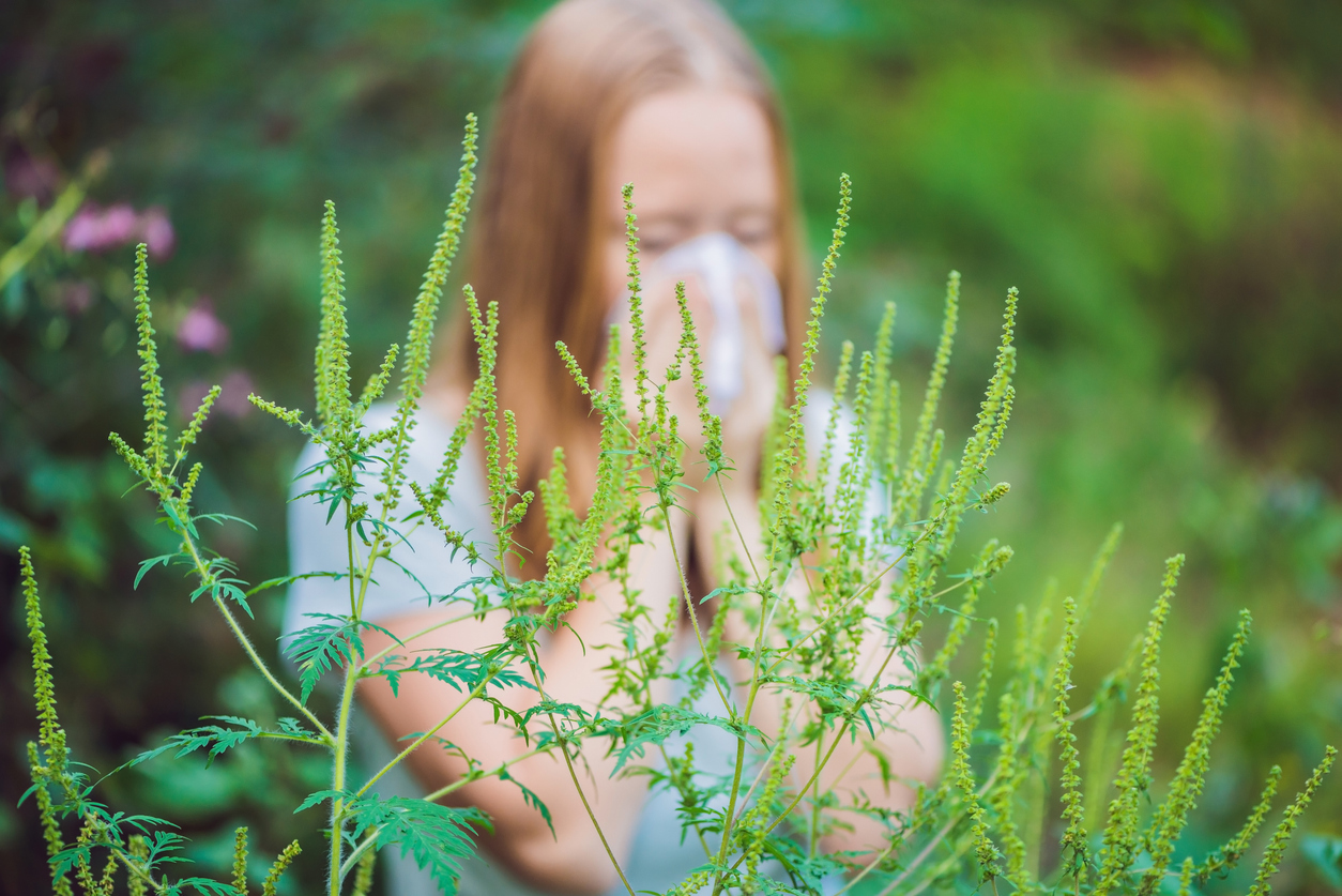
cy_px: 448
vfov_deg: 13.1
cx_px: 671
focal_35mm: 105
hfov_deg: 19.4
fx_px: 3915
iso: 500
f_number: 3.2
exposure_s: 1/250
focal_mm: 105
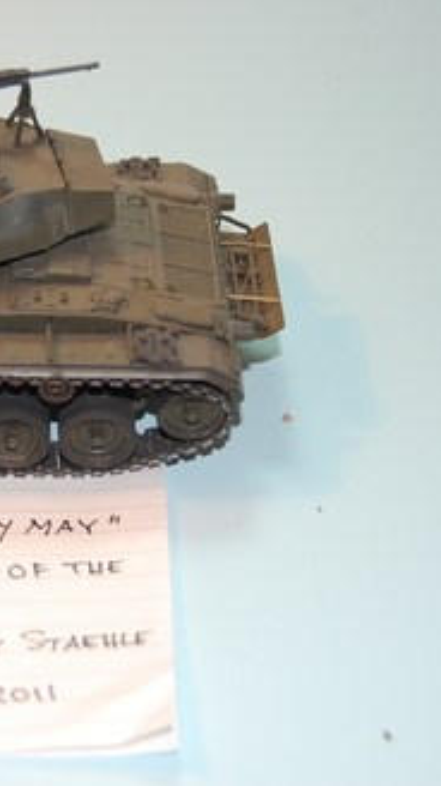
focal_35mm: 91
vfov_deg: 23.4
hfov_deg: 13.1
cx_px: 0
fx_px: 1896
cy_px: 393
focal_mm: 38
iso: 200
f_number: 4.8
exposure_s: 1/50
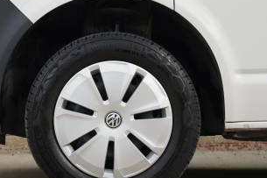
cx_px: 112
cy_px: 48
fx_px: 928
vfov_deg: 10.9
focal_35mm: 125
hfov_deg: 16.4
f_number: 5.6
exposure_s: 1/125
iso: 100
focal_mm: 59.6
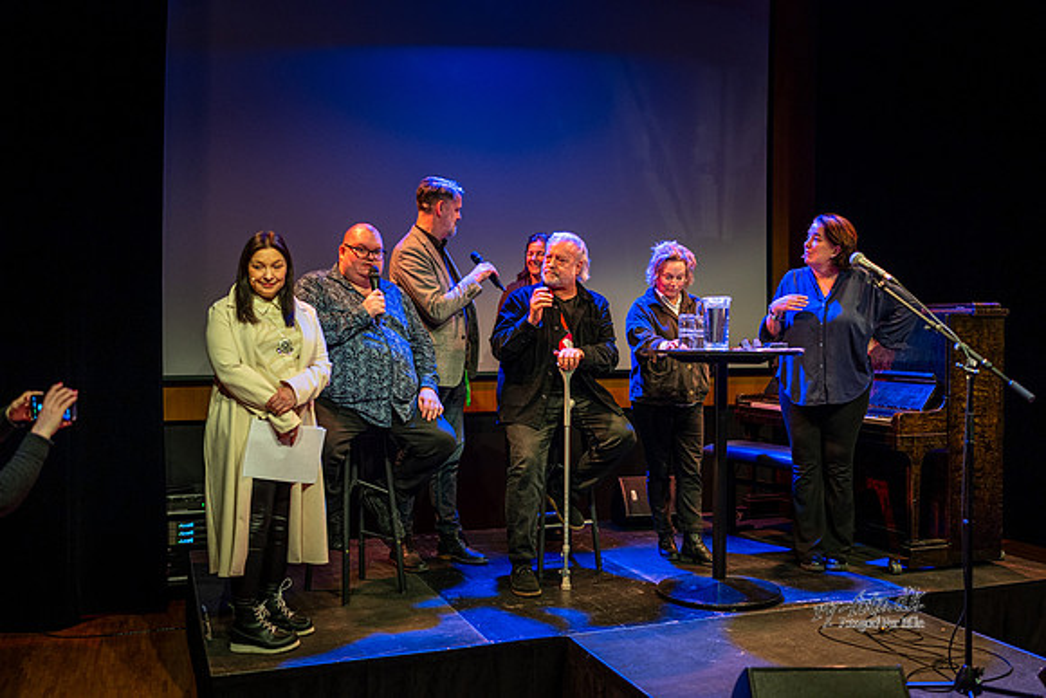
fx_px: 1017
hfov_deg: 54.4
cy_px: 349
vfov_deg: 37.9
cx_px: 523
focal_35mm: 35
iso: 640
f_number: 1.6
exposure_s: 1/200
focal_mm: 35
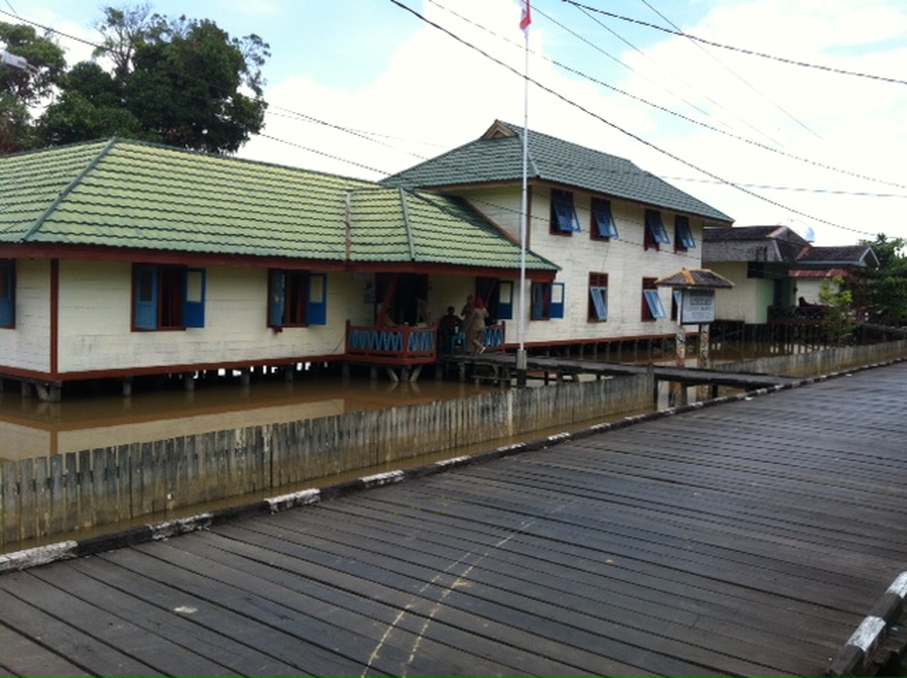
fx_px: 916
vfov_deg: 40.6
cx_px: 454
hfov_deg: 52.7
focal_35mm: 35
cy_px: 339
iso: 80
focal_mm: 3.85
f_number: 2.8
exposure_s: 1/702
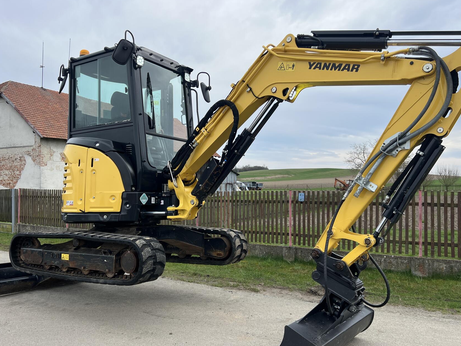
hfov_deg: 56.8
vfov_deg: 44.1
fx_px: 426
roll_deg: +0.6
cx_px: 224
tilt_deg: +0.3
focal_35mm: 32
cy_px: 183
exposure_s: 1/2632
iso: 50
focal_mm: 5.7
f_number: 1.5
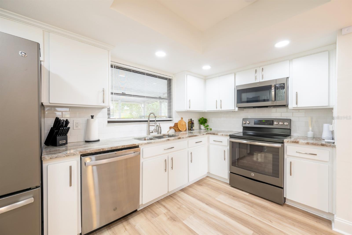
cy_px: 118
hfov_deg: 104.3
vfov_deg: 81.2
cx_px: 176
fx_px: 137
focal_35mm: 14
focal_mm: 14
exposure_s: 1/6
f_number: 8
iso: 125
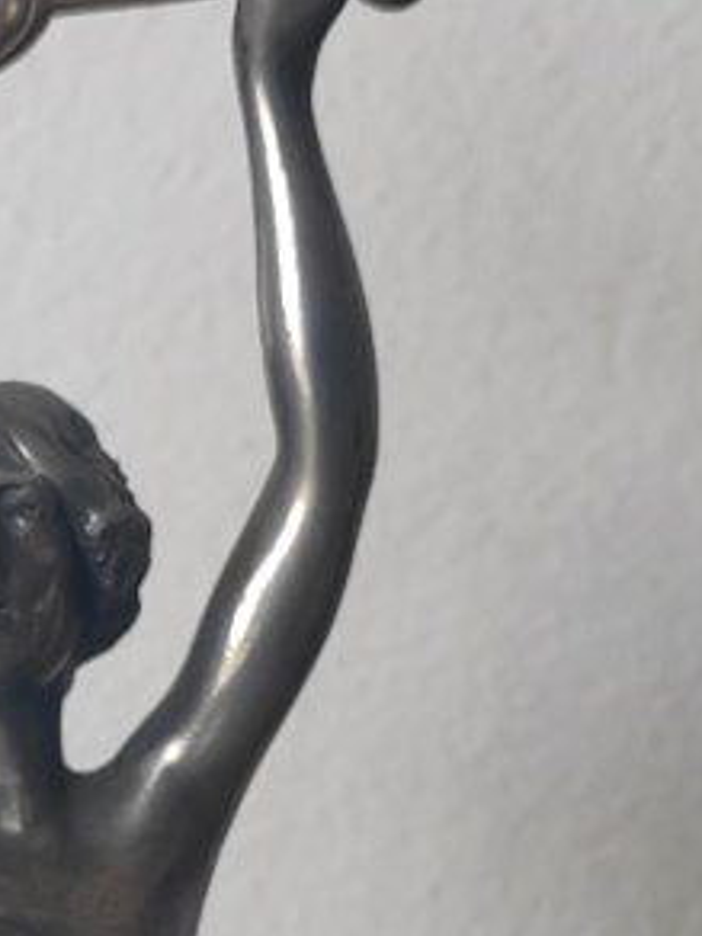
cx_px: 22
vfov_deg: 17.2
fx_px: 3001
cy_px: 994
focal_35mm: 111
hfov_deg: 13.2
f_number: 1.9
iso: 250
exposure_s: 1/100
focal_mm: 5.52
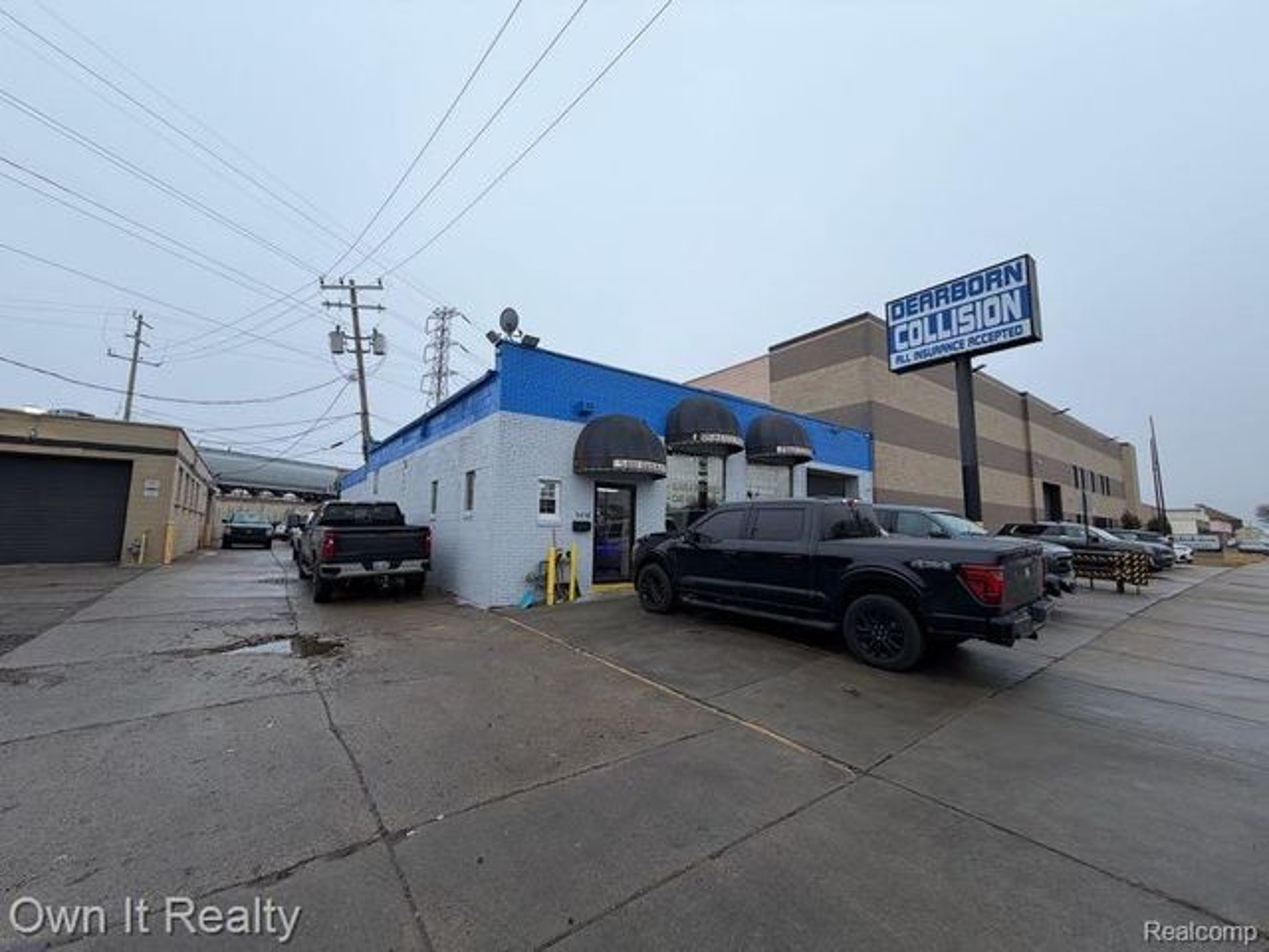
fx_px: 513
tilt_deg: +6.6
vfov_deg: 85.7
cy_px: 476
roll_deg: -0.7
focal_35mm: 14
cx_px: 634
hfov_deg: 102.1
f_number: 2.2
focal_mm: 2.22
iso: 40
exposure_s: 1/585
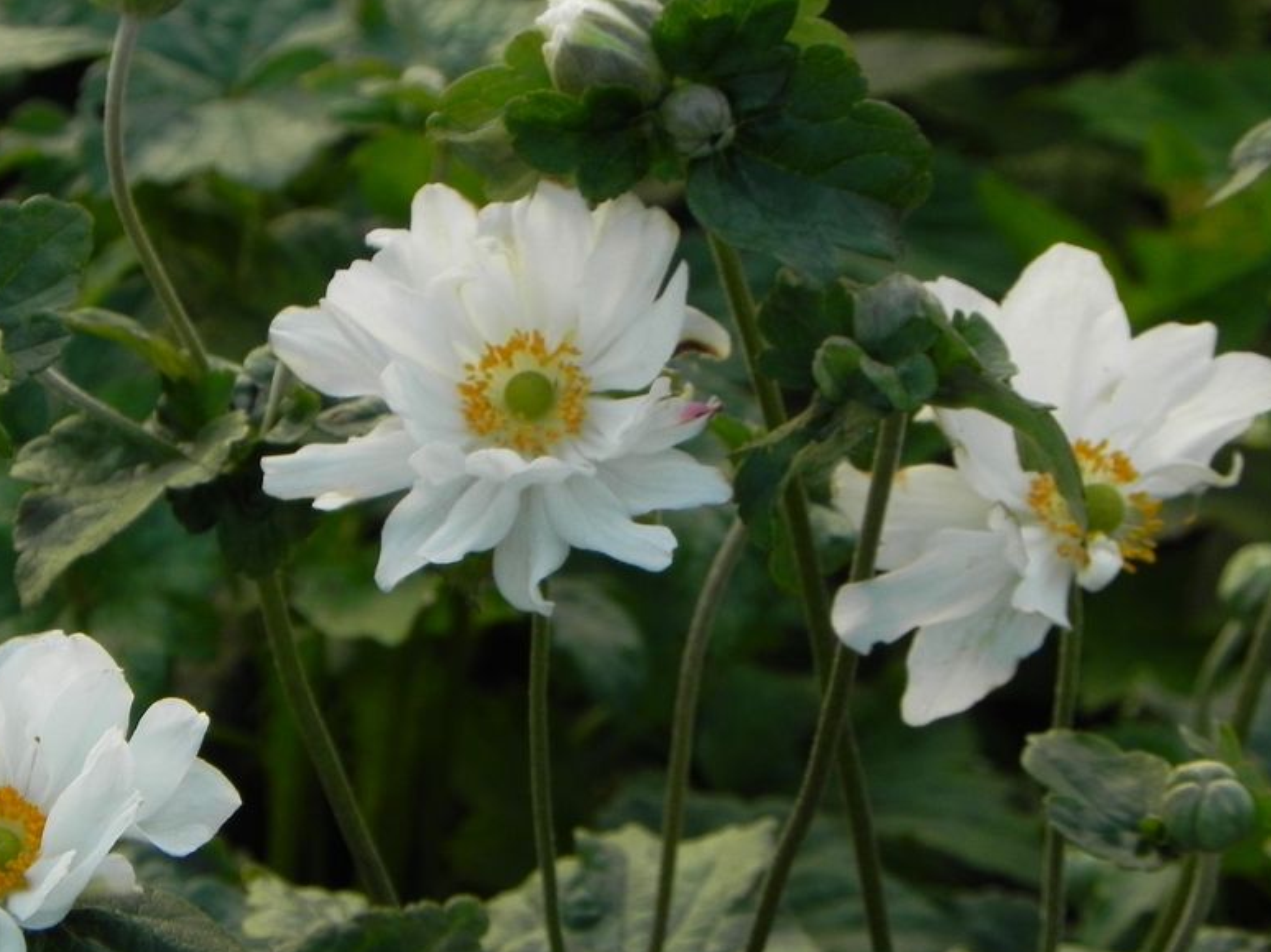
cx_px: 435
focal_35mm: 341
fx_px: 12515
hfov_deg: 5.8
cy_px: 525
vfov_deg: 4.4
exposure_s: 1/30
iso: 160
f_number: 5
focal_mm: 44
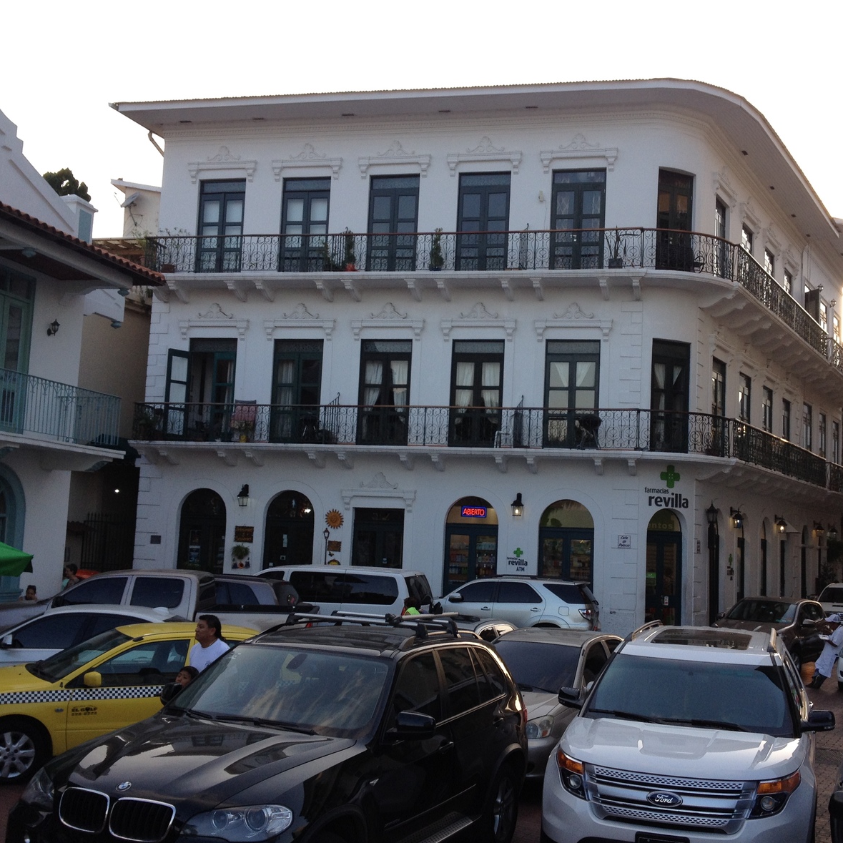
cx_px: 499
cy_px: 425
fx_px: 1157
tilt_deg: +4.0
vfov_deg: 40.0
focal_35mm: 42
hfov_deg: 39.9
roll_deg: -2.1
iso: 50
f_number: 2.4
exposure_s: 1/332
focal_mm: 4.28
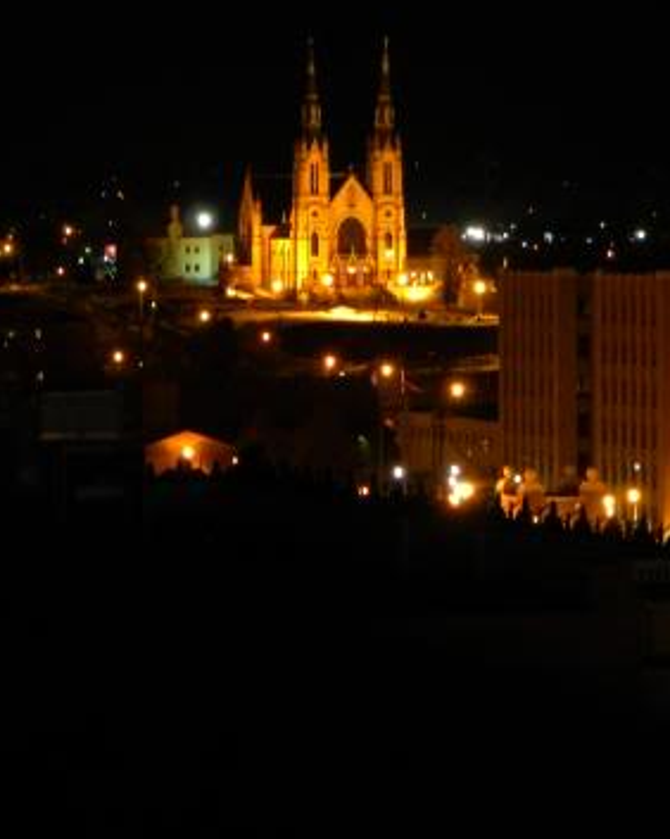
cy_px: 276
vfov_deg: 10.4
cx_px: 599
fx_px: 4614
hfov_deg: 8.3
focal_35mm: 186
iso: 80
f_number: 4.7
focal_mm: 19
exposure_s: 2
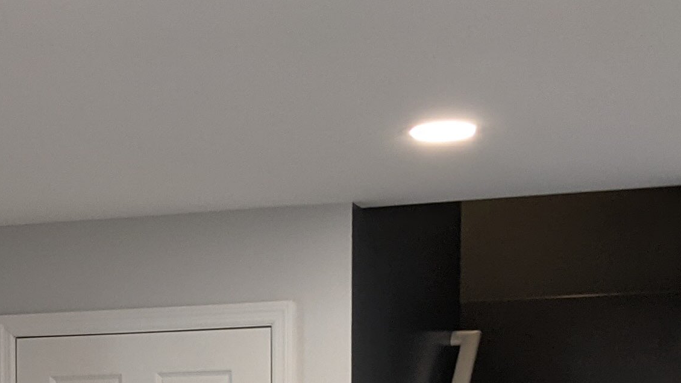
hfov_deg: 19.8
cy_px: 622
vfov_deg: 11.0
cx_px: 22
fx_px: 1896
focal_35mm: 105
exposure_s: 1/30
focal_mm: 4.38
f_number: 1.73
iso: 62
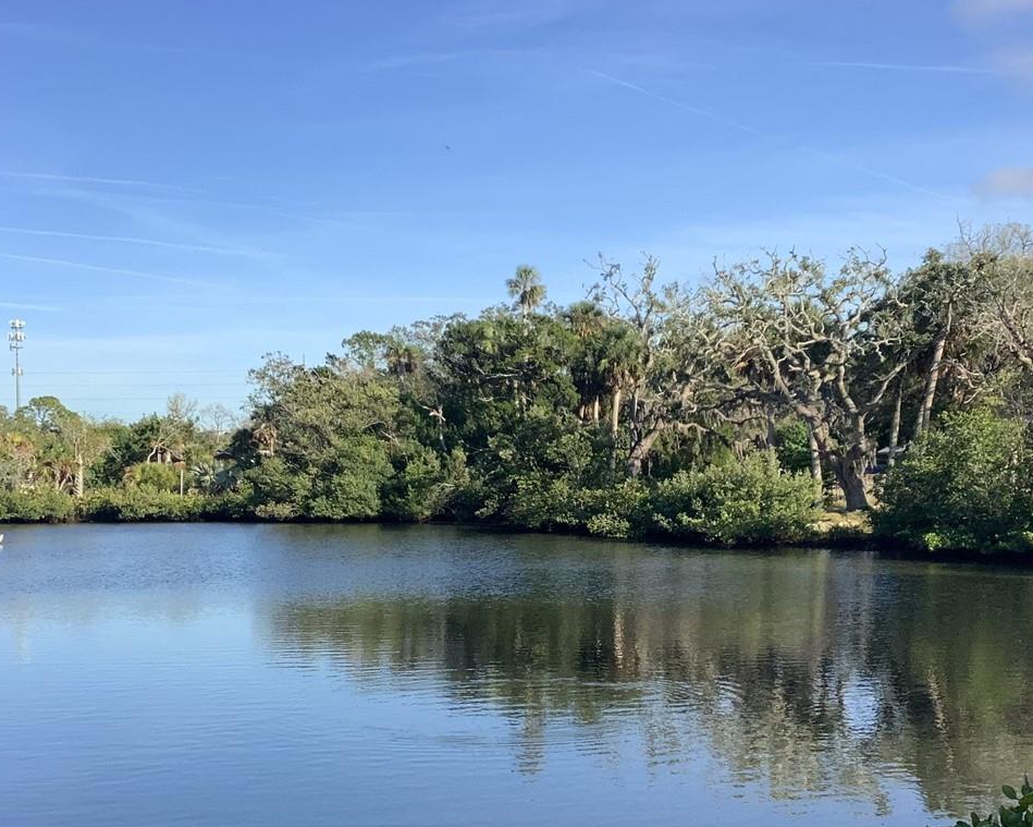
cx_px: 602
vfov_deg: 29.5
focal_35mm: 51
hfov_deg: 36.6
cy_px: 524
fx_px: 1559
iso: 25
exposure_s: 1/1031
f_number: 2.4
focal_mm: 3.3
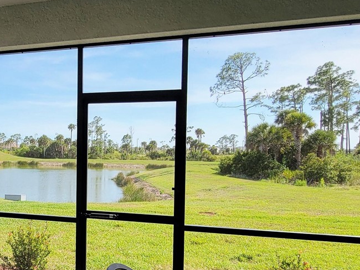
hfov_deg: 53.3
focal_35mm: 32
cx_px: 75
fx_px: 333
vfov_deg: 44.0
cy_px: 160
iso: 50
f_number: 2.2
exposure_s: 1/714
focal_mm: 2.2
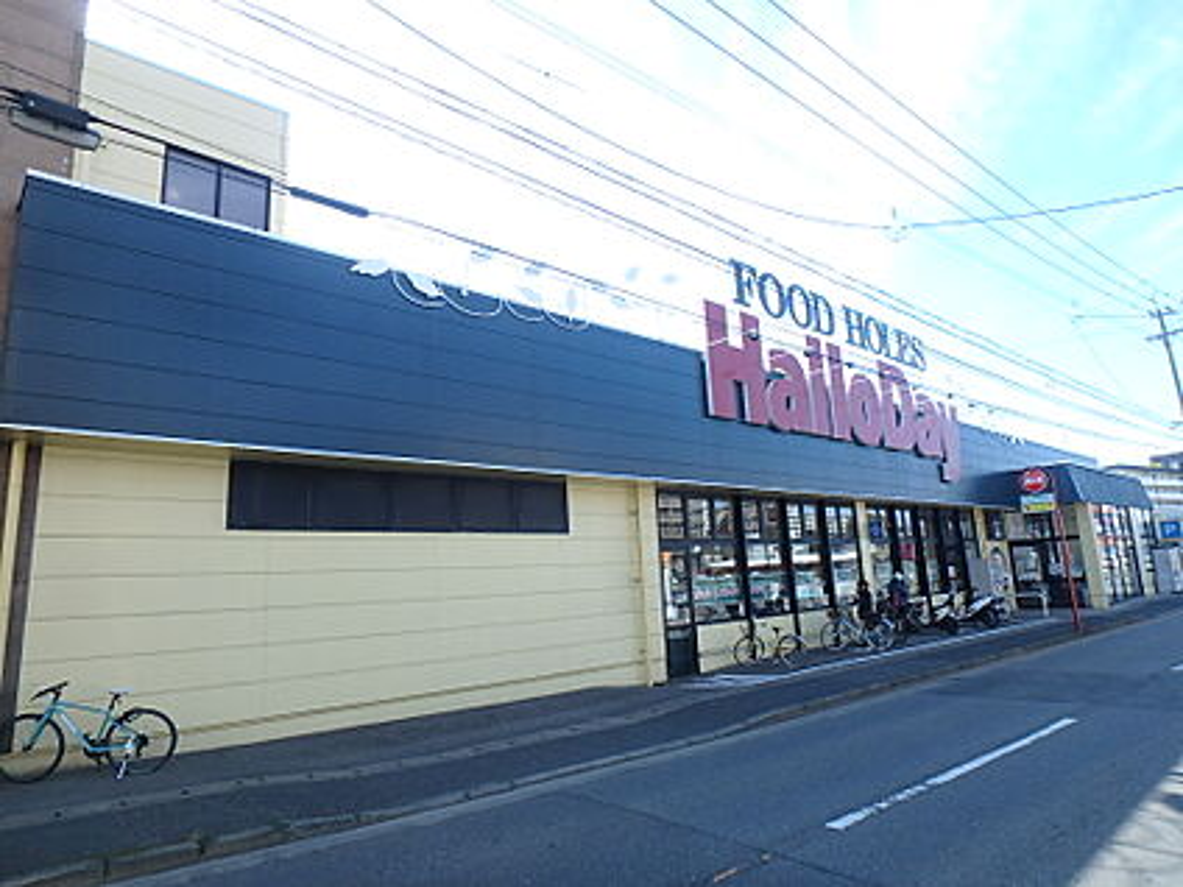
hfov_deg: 79.0
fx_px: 718
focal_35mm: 21
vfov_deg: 63.4
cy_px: 444
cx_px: 592
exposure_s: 1/320
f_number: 3.5
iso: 125
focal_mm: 3.7
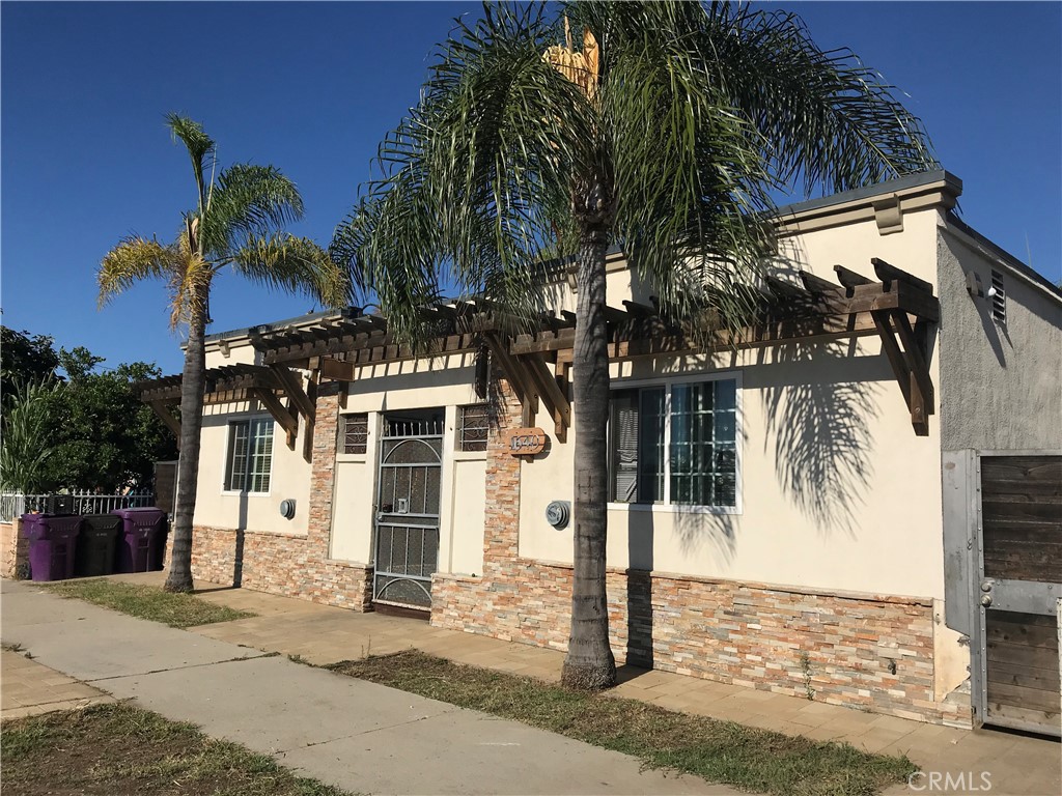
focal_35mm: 28
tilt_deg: +6.0
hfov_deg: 63.4
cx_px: 531
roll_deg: -2.1
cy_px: 398
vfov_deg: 49.7
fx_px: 859
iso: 20
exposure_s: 1/6410
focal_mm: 3.99
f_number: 1.8
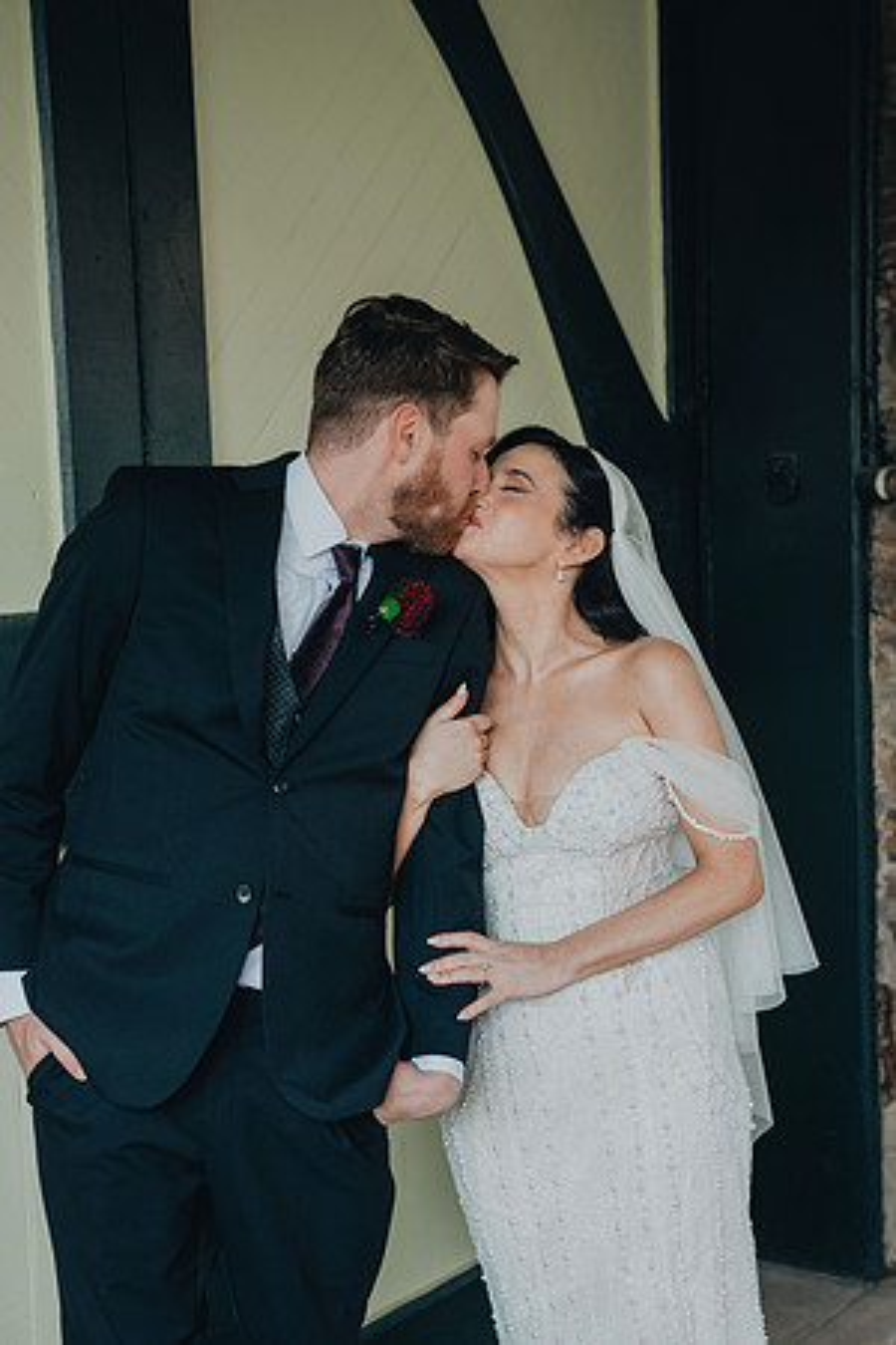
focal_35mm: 56
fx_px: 2091
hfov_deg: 24.2
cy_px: 672
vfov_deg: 35.6
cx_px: 448
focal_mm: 56
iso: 400
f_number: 4
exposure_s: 1/200
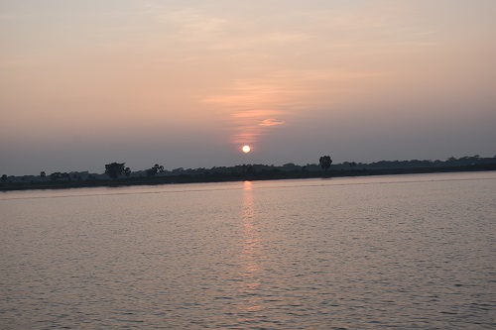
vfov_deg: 25.7
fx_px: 723
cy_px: 165
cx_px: 248
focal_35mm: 52
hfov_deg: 37.9
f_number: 8
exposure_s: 1/250
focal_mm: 35
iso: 250
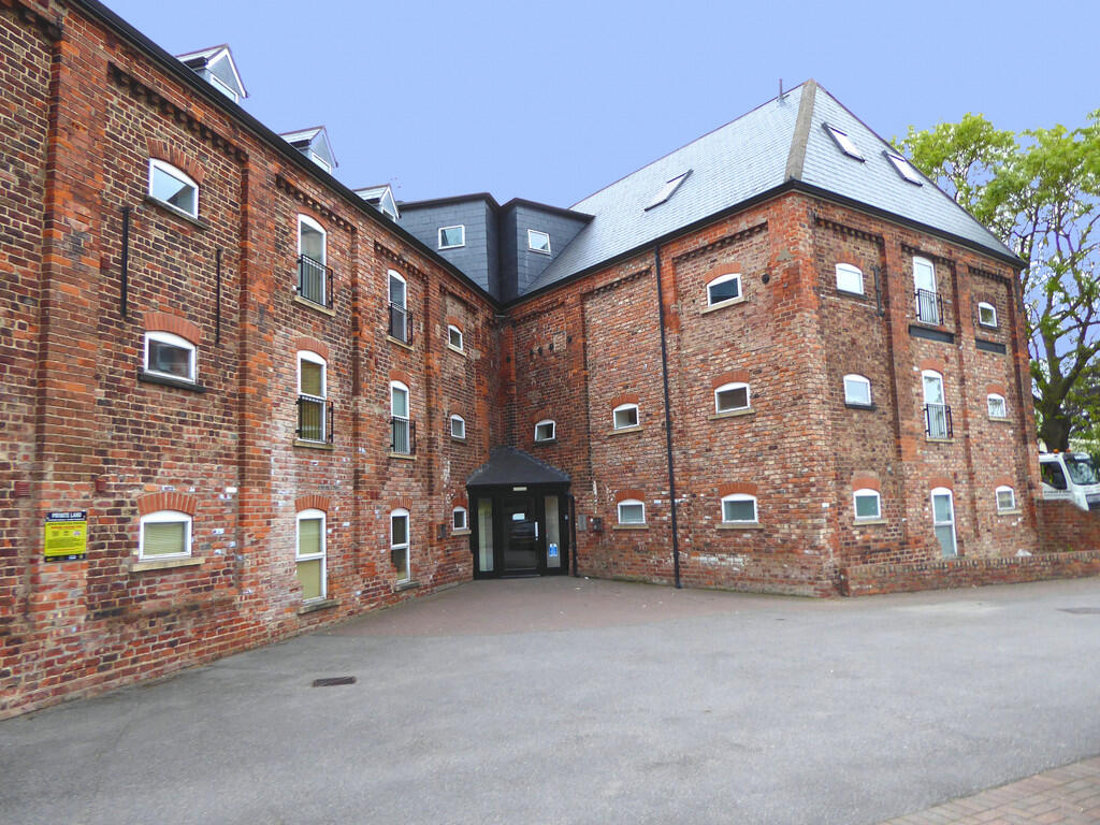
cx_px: 550
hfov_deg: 69.4
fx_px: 794
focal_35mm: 25
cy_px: 412
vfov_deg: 54.9
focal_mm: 4.3
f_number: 3.3
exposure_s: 1/250
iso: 80
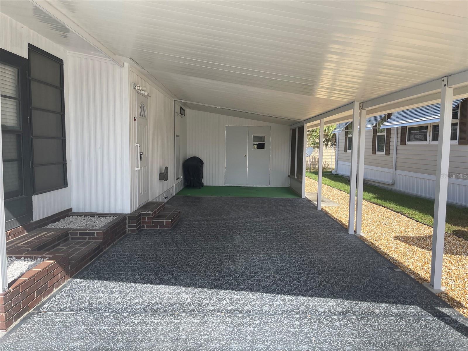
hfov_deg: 69.4
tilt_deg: -4.4
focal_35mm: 25
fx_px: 338
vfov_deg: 54.9
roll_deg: +0.4
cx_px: 234
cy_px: 176
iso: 32
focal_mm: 5.1
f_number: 1.6
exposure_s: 1/1456
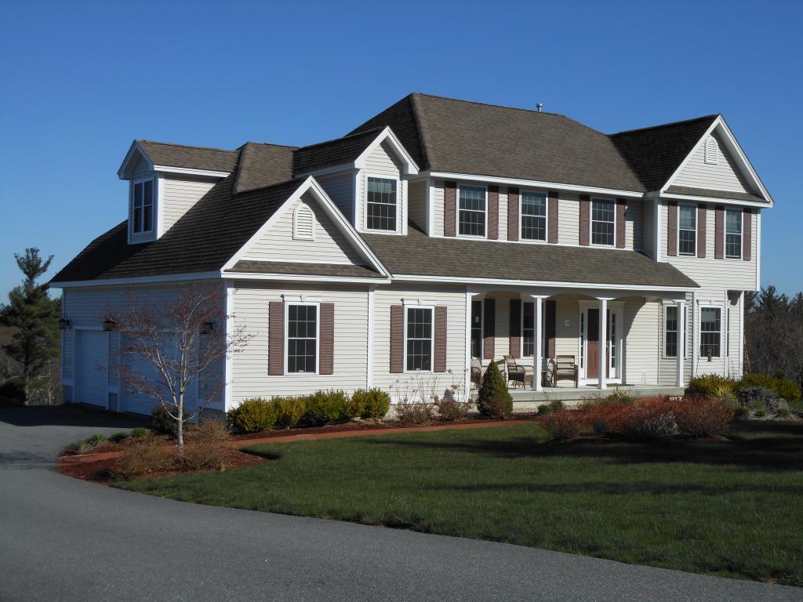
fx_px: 1160
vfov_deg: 29.1
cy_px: 301
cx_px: 402
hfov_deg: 38.2
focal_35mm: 50
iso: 80
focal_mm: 8.9
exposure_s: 1/1250
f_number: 4
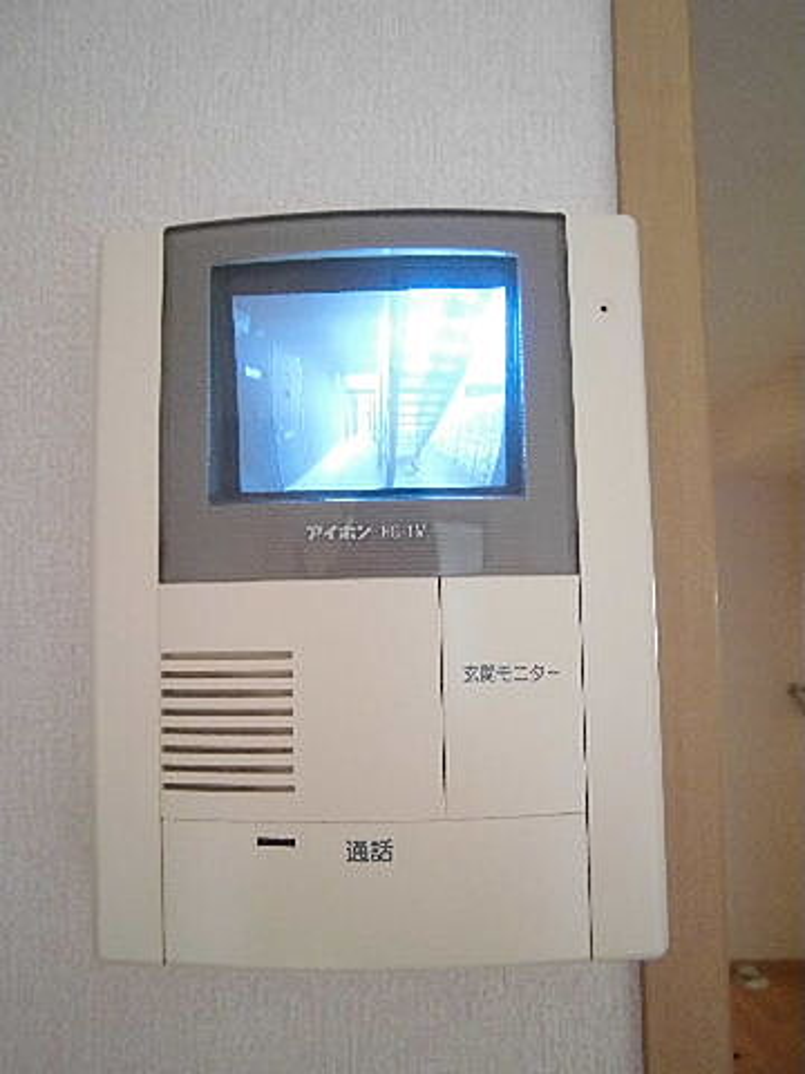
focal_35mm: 26
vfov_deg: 67.3
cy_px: 537
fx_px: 806
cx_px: 402
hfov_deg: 53.1
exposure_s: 1/50
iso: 800
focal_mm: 4.7
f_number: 2.8
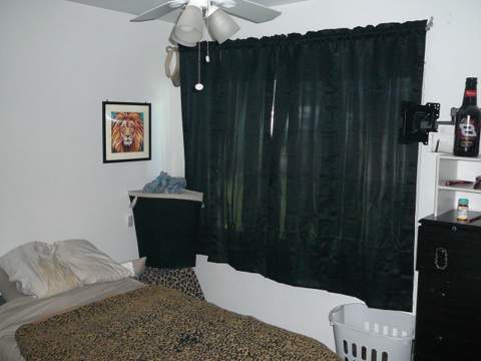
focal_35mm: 35
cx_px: 240
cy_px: 180
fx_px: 486
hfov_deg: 52.6
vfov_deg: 40.7
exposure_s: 1/30
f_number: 2.8
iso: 200
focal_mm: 5.2
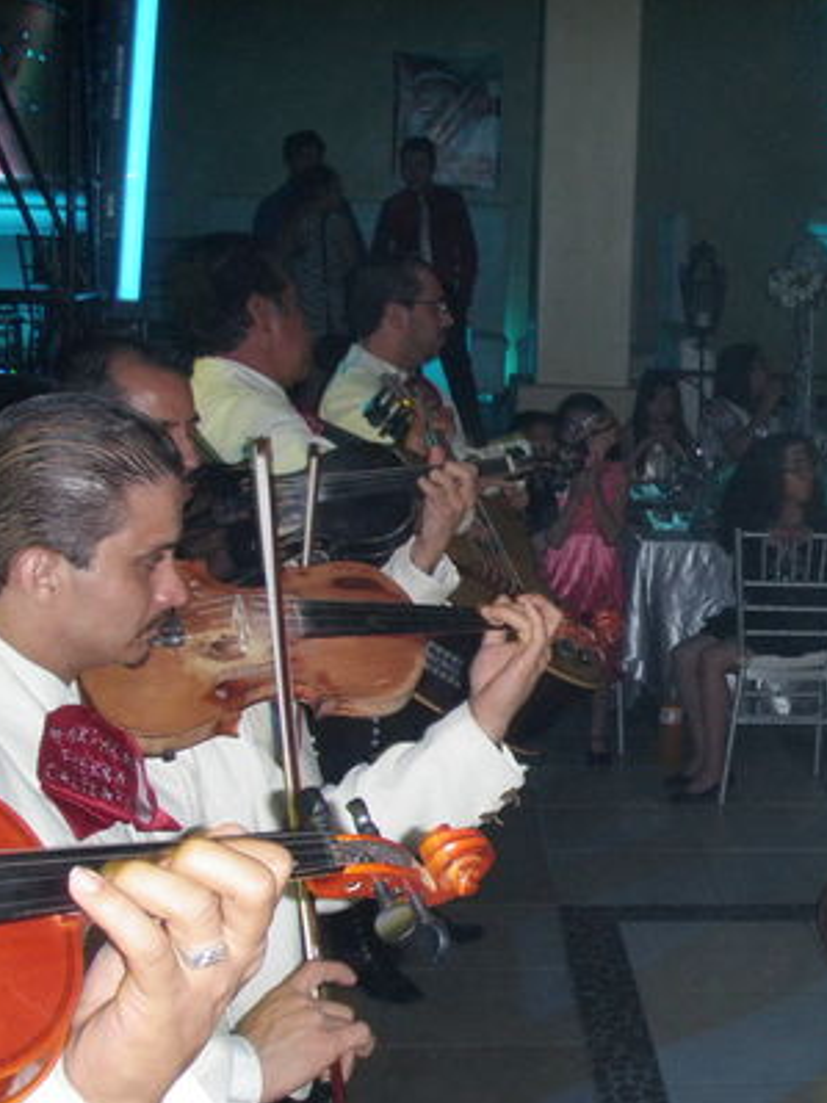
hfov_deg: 23.1
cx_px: 813
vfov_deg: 31.6
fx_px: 1944
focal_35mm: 61
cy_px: 661
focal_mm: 6.7
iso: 200
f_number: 3.5
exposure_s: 1/30
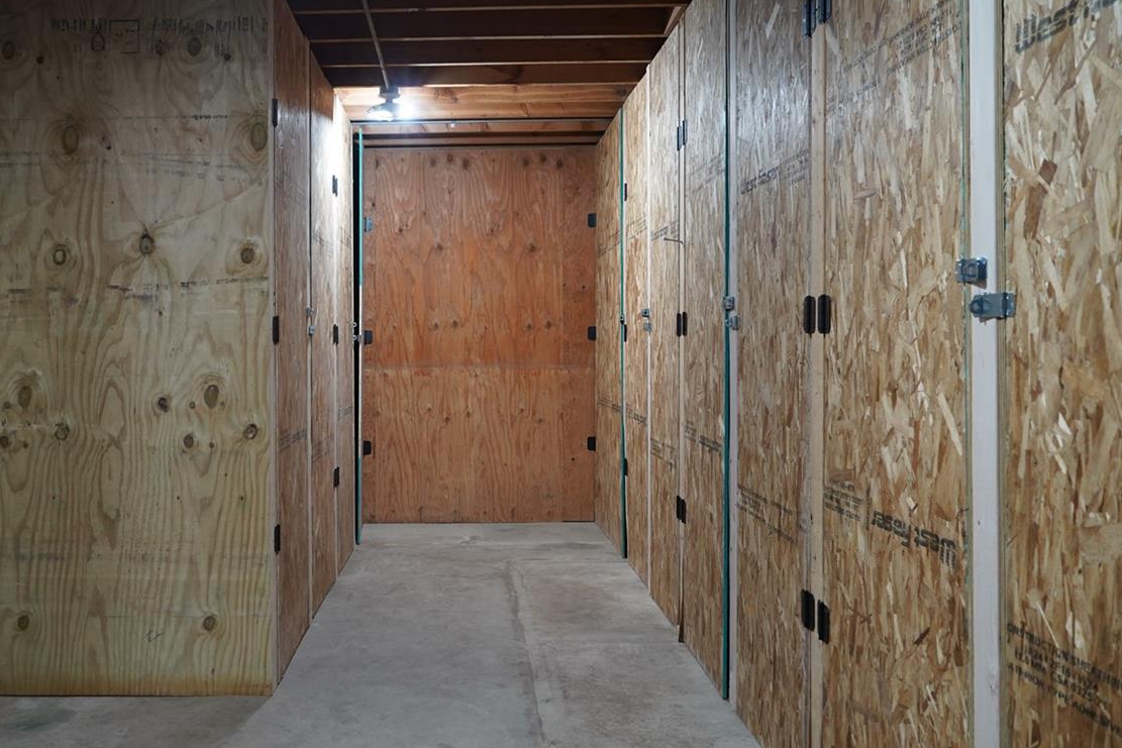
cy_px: 354
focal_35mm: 35
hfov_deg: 53.9
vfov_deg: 37.9
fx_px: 1091
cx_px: 429
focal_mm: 24
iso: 1250
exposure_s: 1/160
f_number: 4
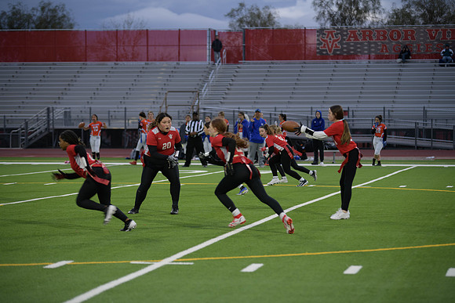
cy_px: 152
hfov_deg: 17.1
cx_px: 228
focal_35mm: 120
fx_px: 1517
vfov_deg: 11.4
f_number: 2.8
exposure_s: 1/200
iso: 360
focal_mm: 120
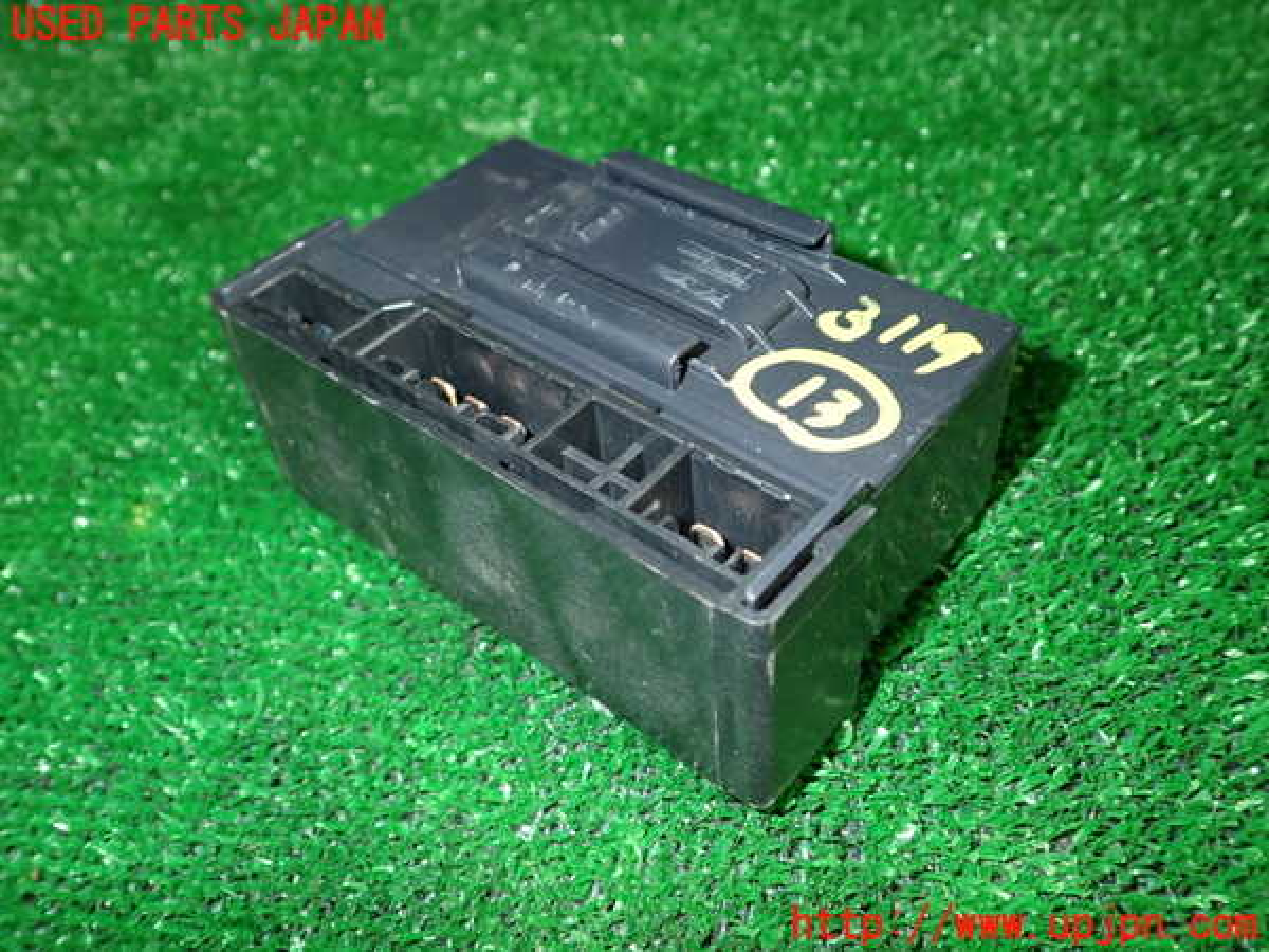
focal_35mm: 30
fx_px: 1100
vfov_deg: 46.8
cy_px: 476
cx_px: 634
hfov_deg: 60.0
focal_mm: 5.4
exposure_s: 1/30
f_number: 6.3
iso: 250
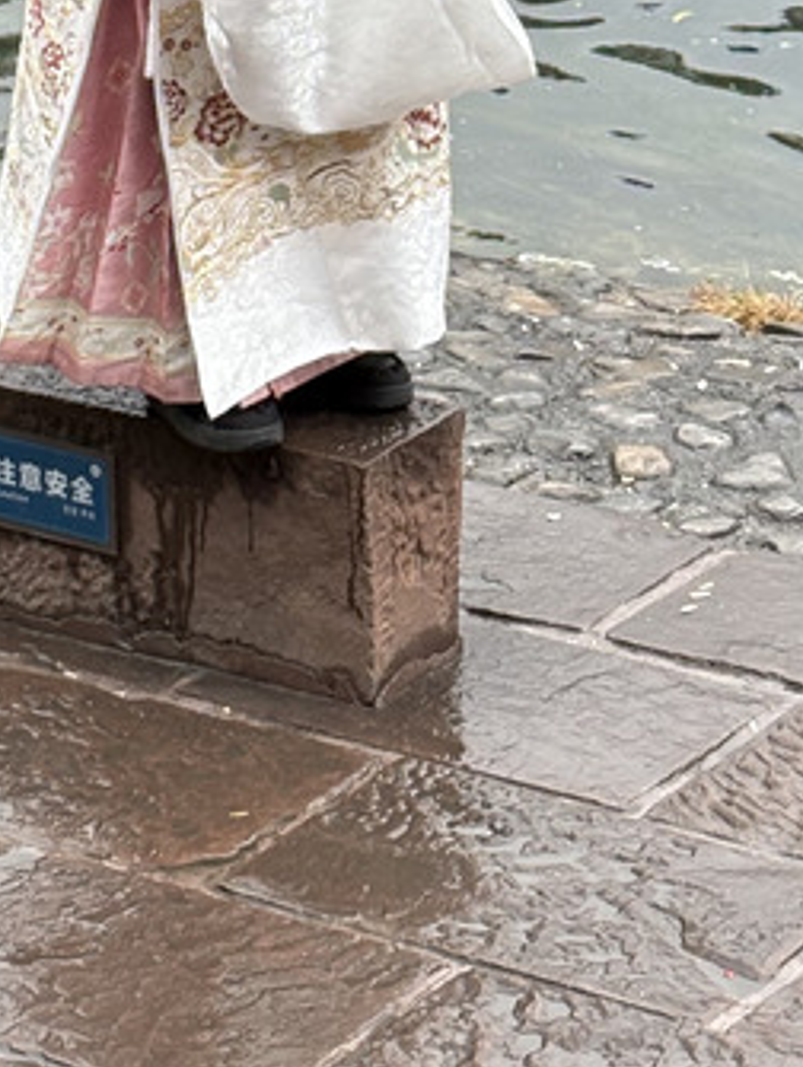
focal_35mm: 186
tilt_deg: -11.7
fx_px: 5742
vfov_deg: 10.3
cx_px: 51
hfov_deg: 8.0
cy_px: -513
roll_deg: +1.1
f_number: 1.6
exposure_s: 1/116
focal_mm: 5.96
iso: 50
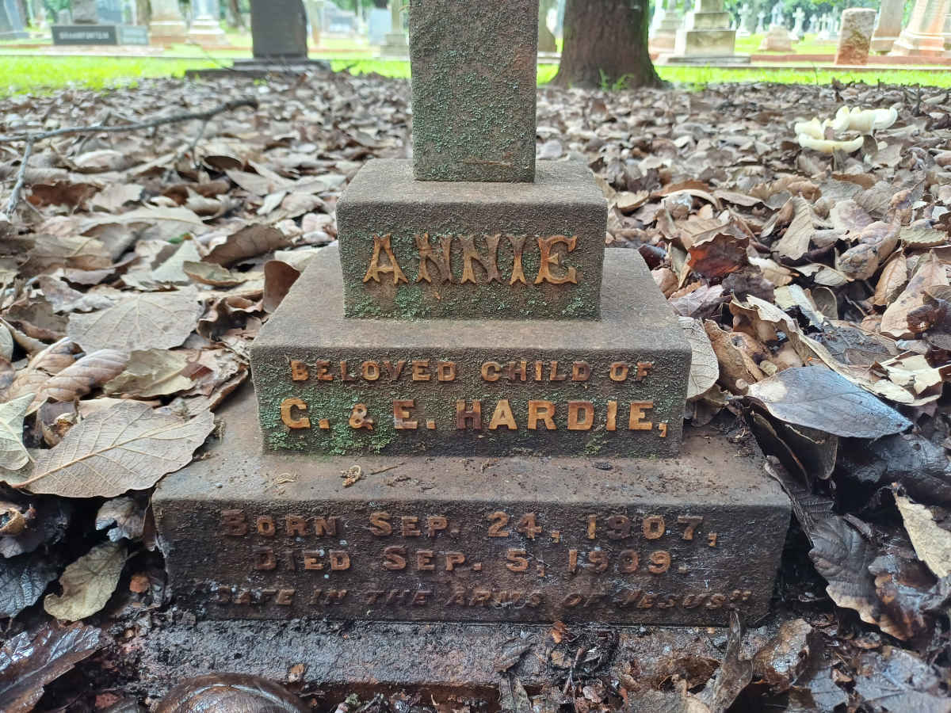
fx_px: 687
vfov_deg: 54.9
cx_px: 476
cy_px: 356
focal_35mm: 25
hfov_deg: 69.4
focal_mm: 4.65
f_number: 1.8
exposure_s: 1/50
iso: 125
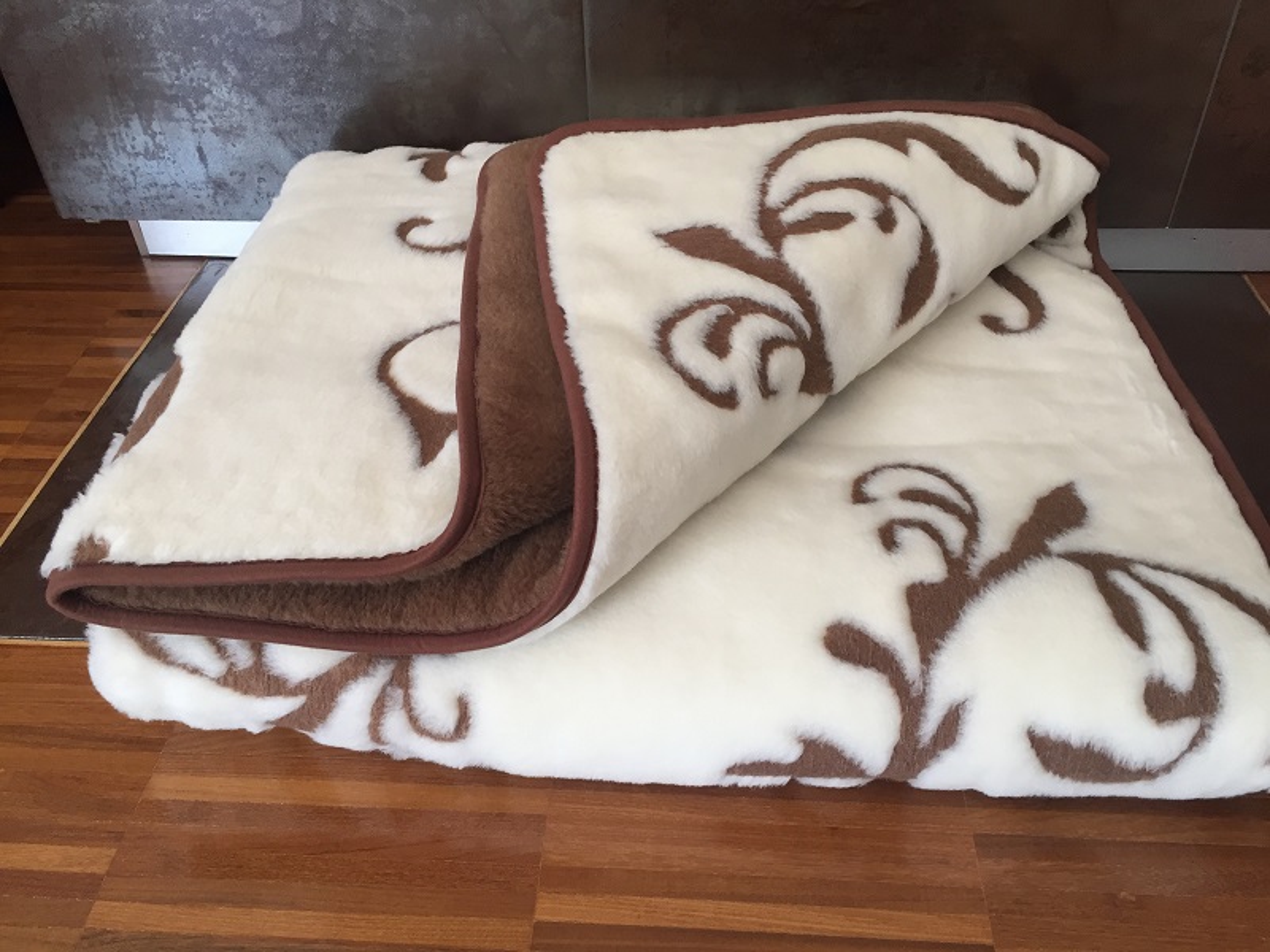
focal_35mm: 29
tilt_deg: -40.8
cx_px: 635
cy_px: 476
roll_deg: +1.7
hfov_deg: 61.7
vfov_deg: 48.2
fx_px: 1064
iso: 32
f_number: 2.2
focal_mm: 4.15
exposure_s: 1/30
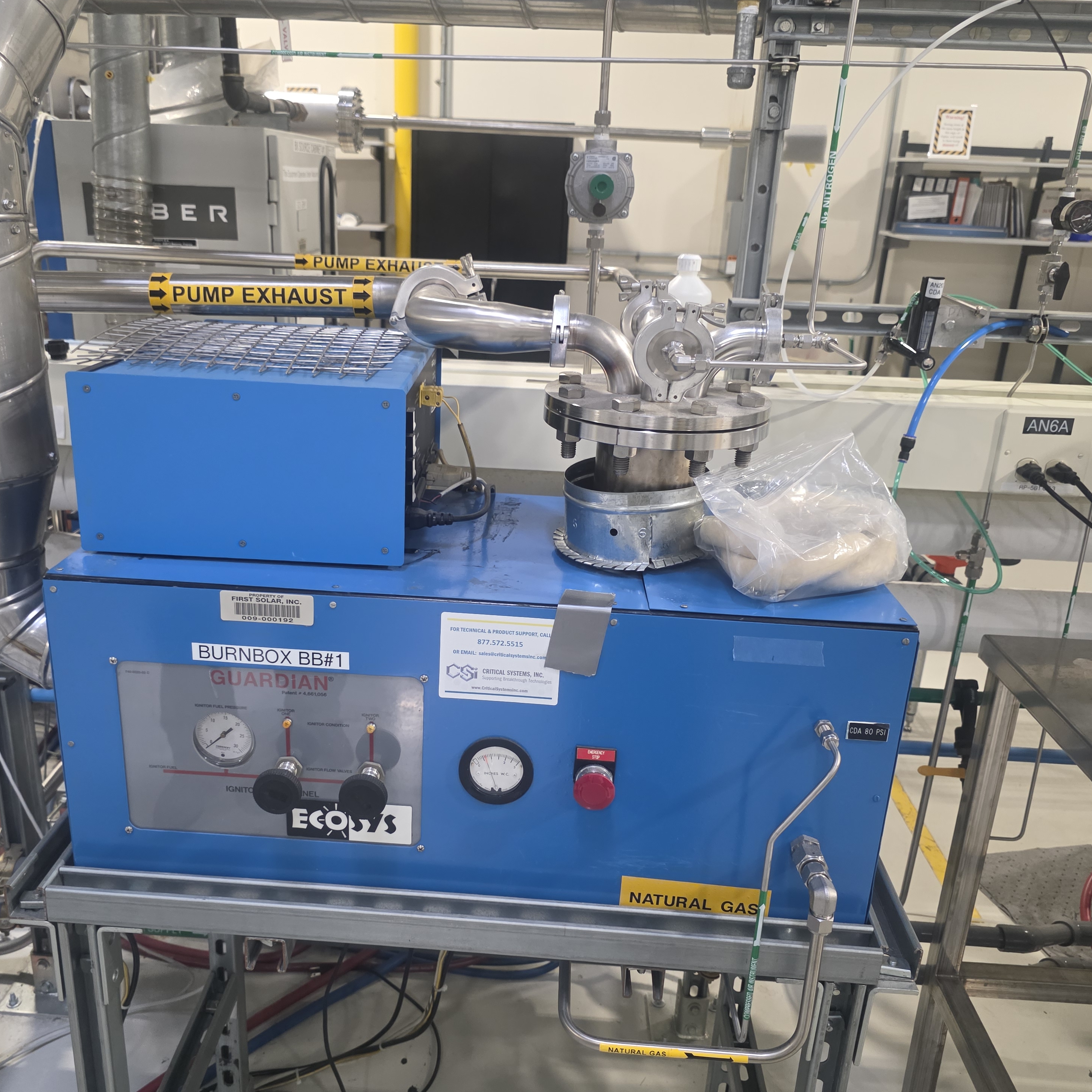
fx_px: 999
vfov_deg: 57.3
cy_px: 535
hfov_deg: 57.2
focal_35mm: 28
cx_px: 502
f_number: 1.7
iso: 800
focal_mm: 6.3
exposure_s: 1/120
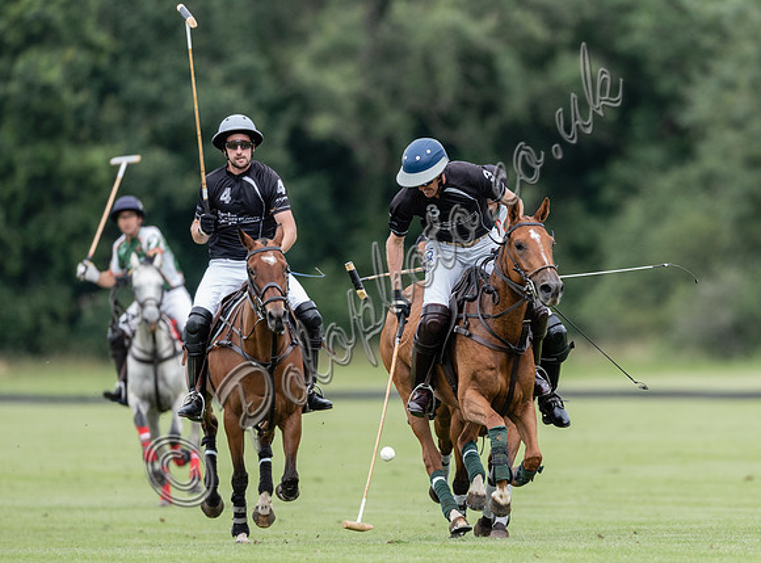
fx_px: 13488
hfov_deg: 3.2
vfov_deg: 2.4
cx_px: 485
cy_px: 324
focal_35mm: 617
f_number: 4.5
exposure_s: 1/2000
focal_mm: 500
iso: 1000
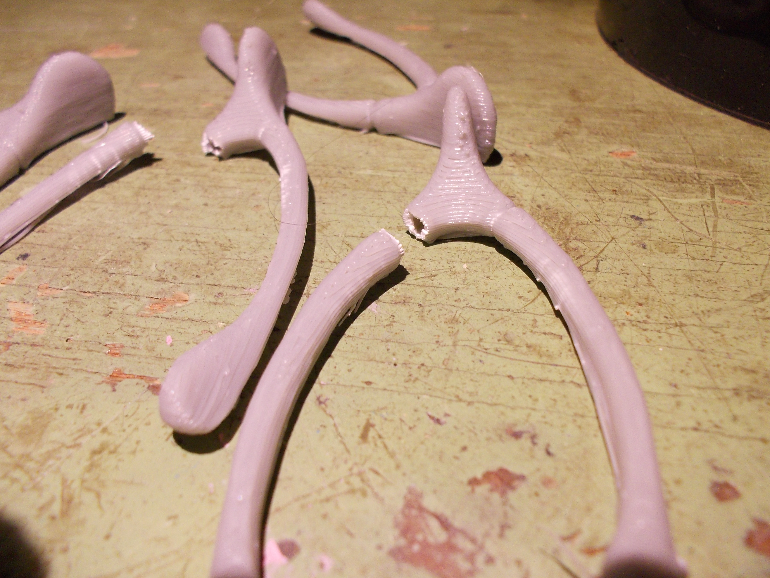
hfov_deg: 60.0
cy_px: 282
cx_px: 387
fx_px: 667
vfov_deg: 46.8
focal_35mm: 30
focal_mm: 4.1
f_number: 3.3
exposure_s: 1/25
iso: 160
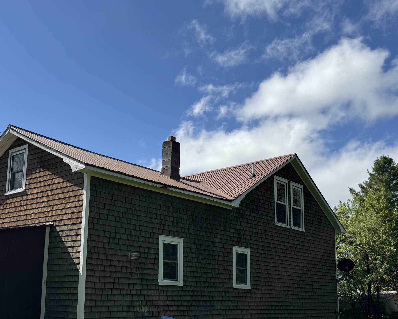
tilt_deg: +9.7
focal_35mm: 41
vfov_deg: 36.2
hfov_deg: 44.7
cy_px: 203
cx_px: 181
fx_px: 483
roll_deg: -1.4
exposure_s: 1/5348
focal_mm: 6.76
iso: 80
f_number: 1.78
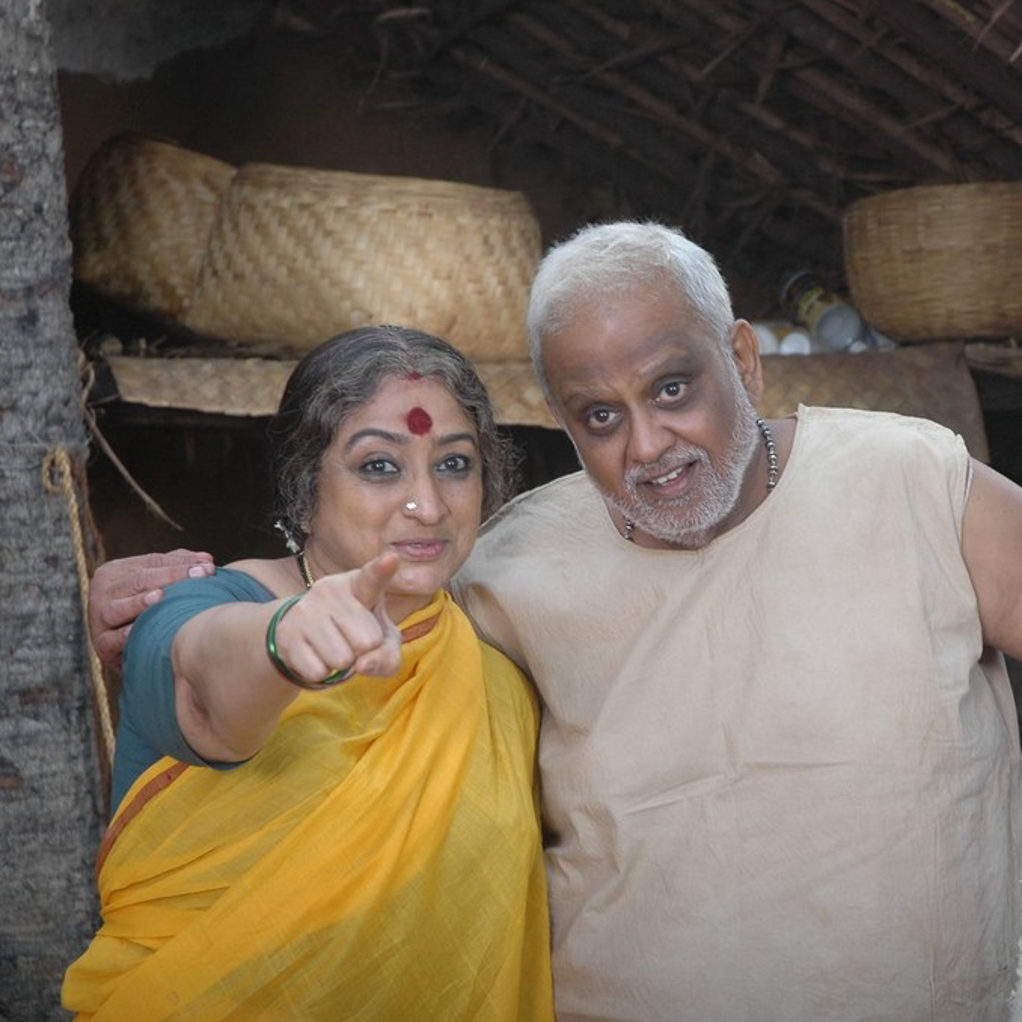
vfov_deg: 17.4
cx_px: 684
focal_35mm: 100
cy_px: 512
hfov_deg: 17.4
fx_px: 3340
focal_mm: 52
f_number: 4.5
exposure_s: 1/80
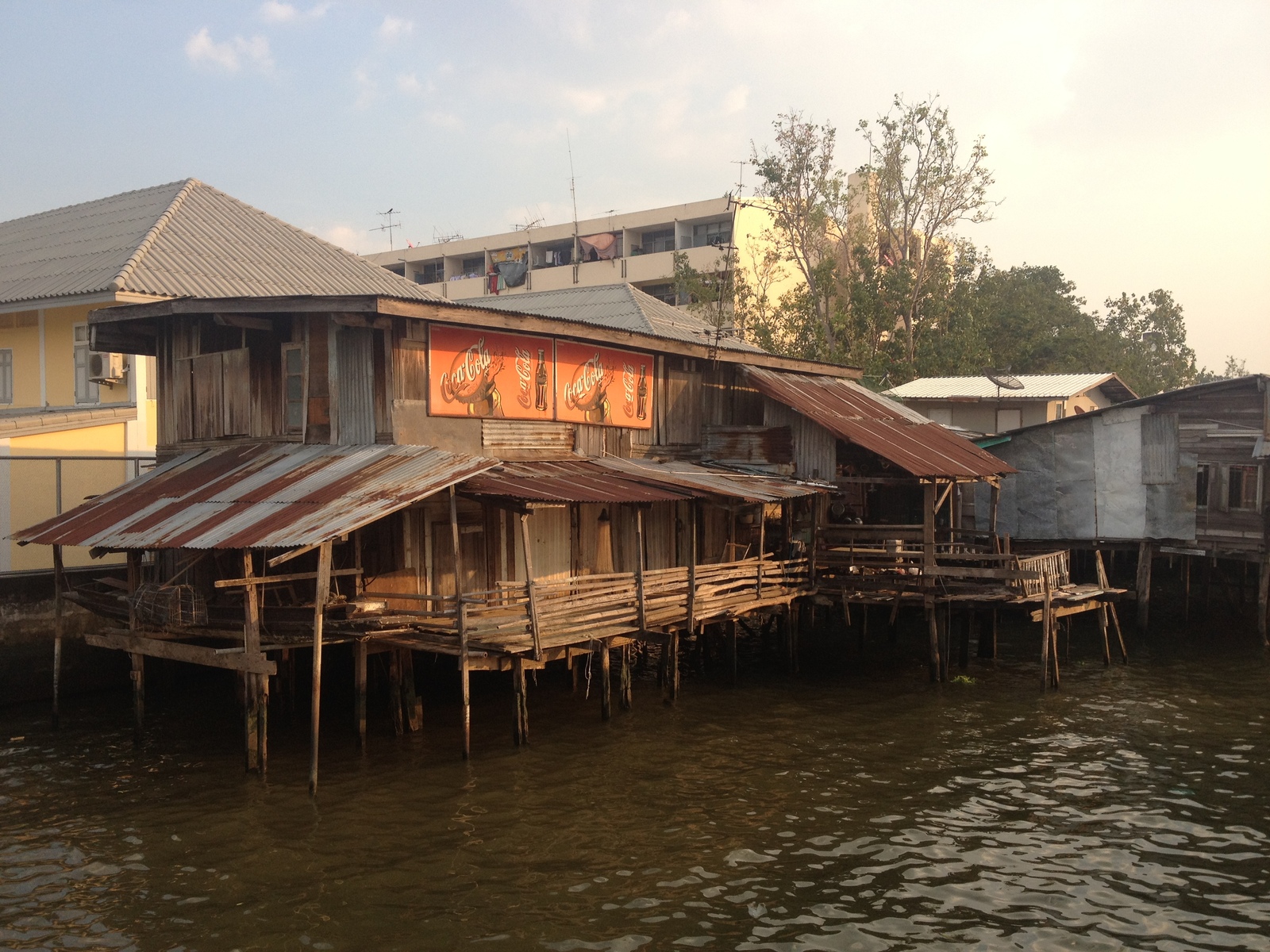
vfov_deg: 40.7
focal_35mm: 35
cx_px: 635
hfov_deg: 52.6
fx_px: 1284
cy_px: 476
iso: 64
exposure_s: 1/497
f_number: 2.4
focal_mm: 4.28
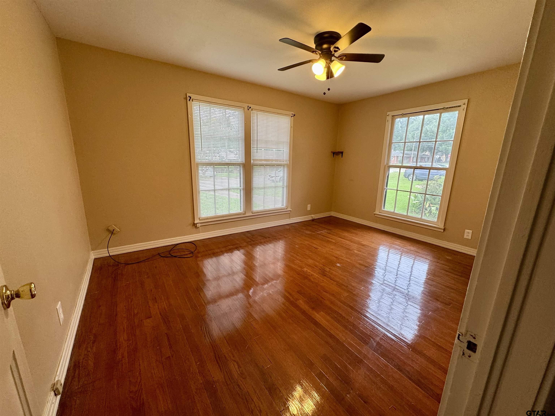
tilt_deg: -12.5
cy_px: 208
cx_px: 278
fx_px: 224
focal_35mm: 14
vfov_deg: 85.7
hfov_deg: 102.1
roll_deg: -1.6
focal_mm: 2.22
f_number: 2.2
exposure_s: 1/120
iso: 160
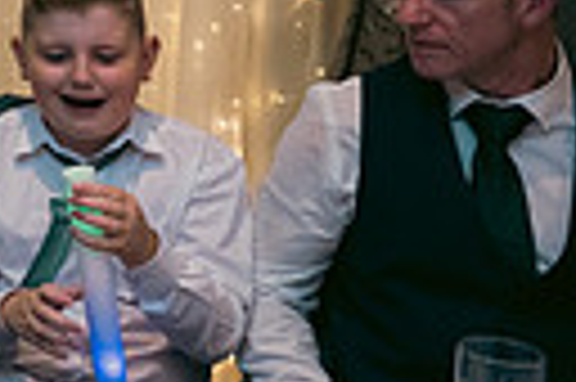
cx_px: -711
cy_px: -119
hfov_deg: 14.3
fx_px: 1742
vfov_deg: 12.2
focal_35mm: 109
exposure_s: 1/160
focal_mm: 24
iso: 800
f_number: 3.5
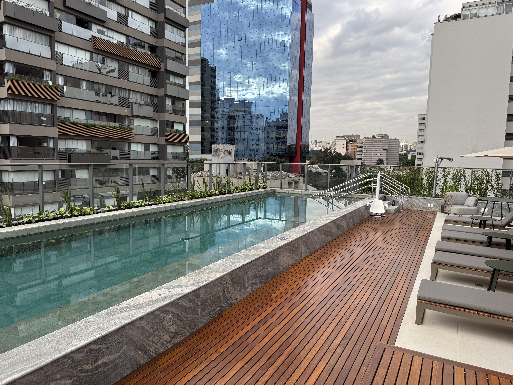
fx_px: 356
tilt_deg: -6.8
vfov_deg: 56.8
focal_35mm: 24
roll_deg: -0.9
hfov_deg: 71.6
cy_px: 192
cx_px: 256
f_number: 1.78
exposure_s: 1/864
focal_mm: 6.76
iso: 80
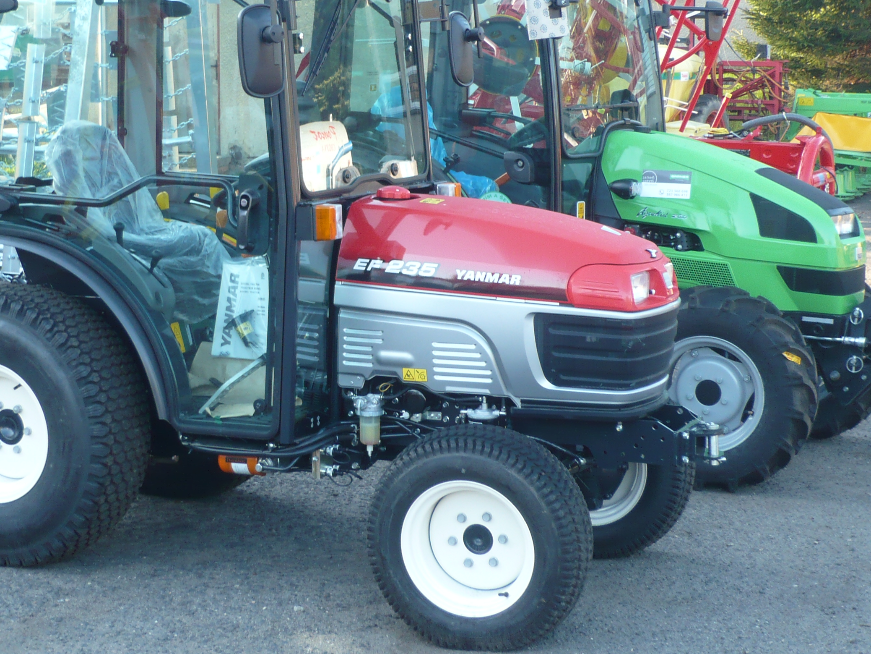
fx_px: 1787
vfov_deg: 20.7
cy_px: 238
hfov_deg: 27.3
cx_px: 349
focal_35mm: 71
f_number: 3.7
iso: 100
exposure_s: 1/40
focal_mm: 7.9
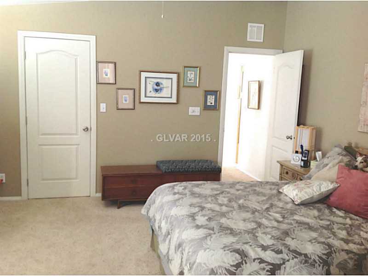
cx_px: 184
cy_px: 138
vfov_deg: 40.7
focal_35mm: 35
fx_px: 372
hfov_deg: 52.6
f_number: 2.4
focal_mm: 4.28
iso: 80
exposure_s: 1/15
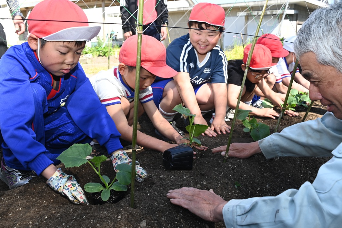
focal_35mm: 36
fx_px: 342
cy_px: 114
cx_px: 171
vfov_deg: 36.9
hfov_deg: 53.1
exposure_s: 1/200
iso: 160
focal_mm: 24
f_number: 7.1
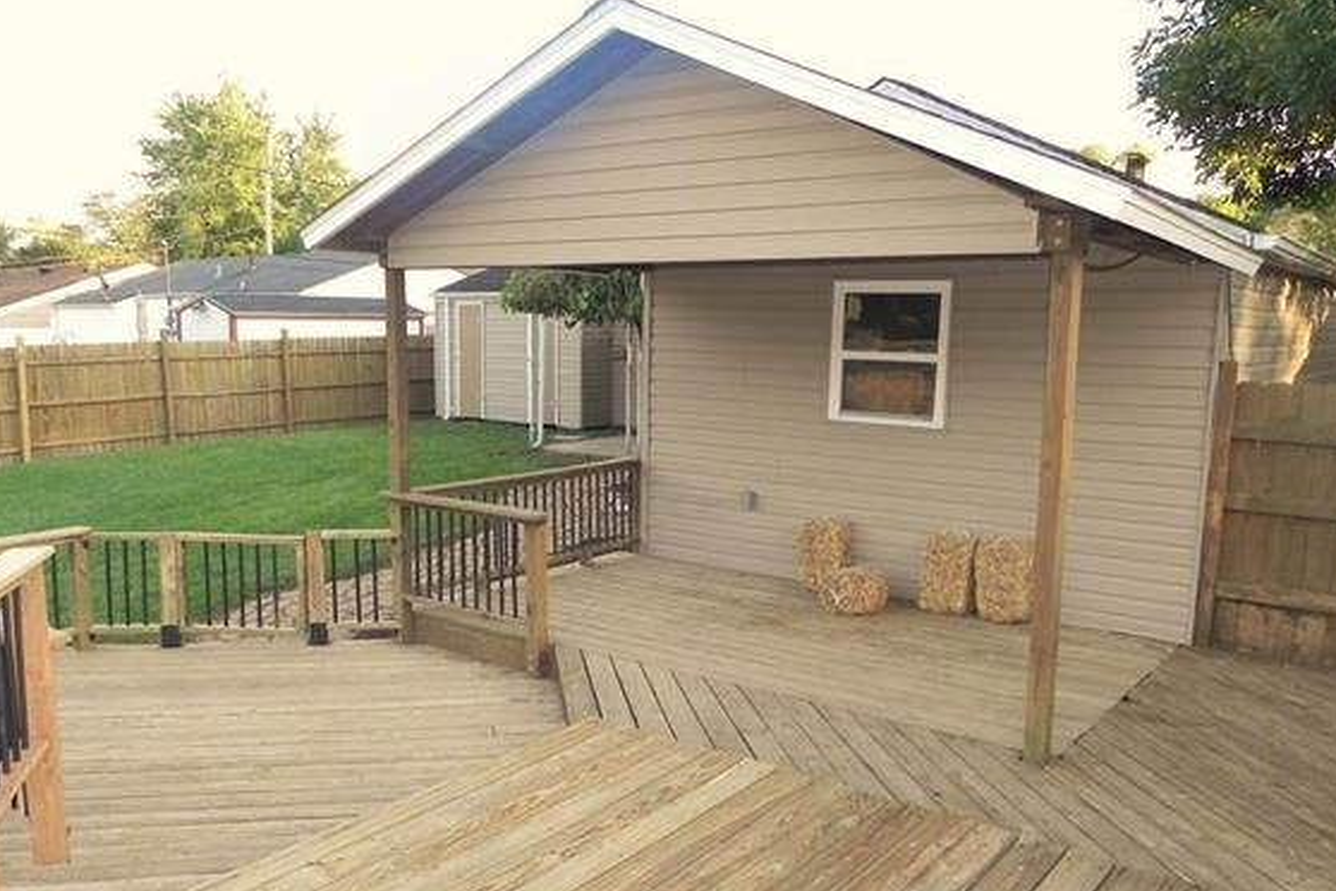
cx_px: 601
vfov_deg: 42.2
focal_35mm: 31
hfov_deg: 60.2
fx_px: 1150
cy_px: 515
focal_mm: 4.6
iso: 224
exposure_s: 1/138
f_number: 4
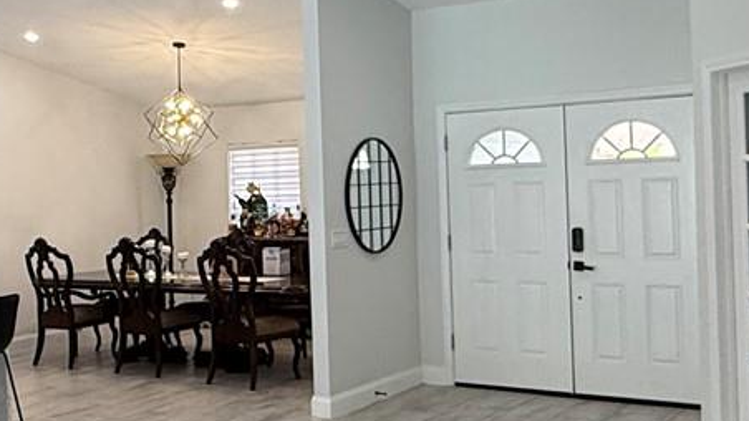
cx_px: 189
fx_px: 1072
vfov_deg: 22.2
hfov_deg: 37.6
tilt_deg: +0.0
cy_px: 179
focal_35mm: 54
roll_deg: +1.9
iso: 200
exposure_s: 1/120
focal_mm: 2.22
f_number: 2.2
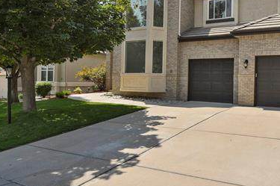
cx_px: 205
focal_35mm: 29
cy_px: 81
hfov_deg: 60.7
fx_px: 225
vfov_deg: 44.8
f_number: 8
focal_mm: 17
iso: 100
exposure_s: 1/60
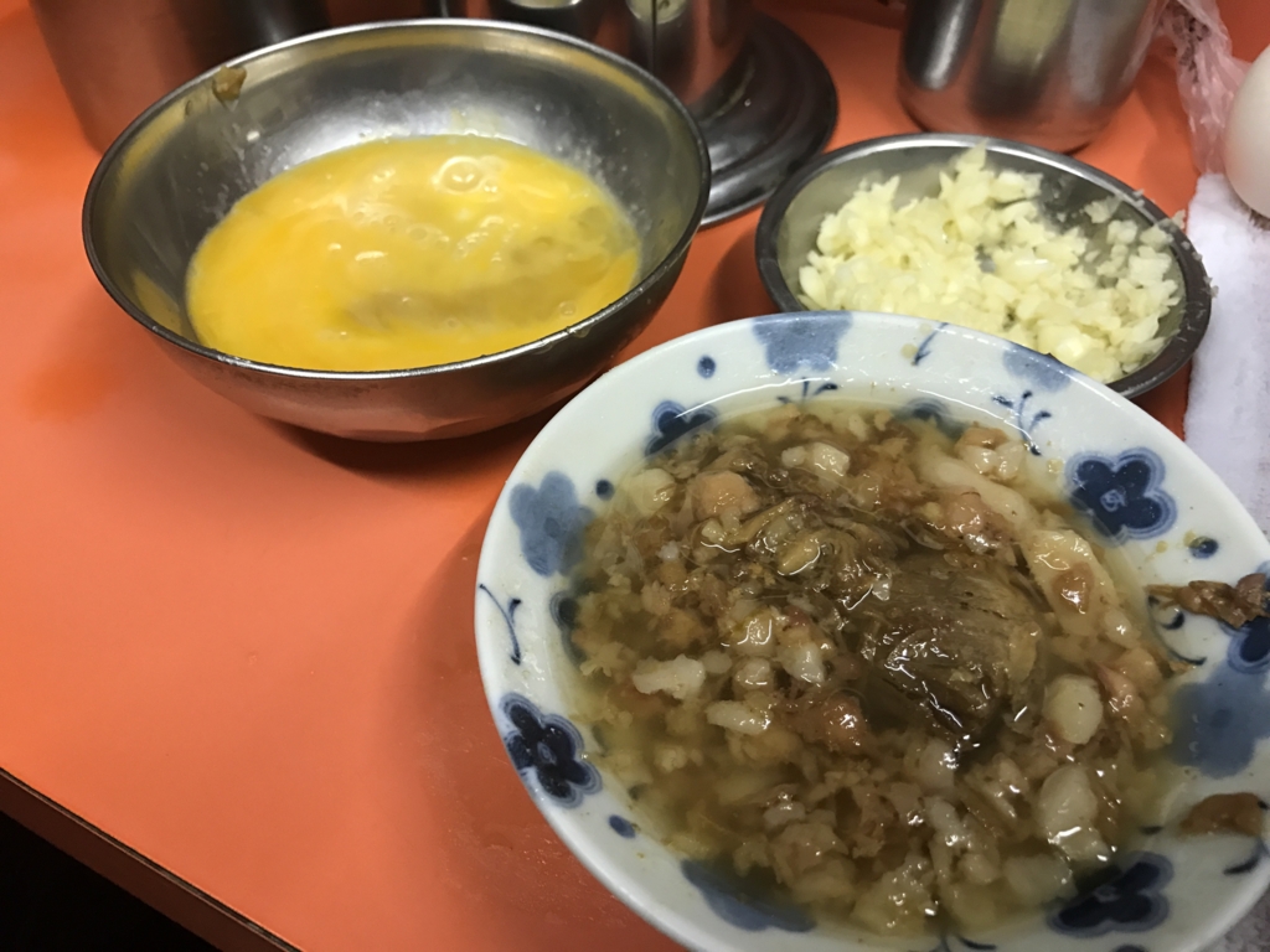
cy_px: 476
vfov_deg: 49.7
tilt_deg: -49.5
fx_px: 1027
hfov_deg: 63.4
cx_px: 635
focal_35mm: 28
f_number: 1.8
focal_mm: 3.99
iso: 64
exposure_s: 1/17
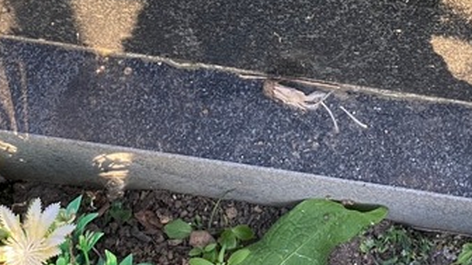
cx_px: 324
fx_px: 1690
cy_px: -118
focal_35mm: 135
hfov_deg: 15.9
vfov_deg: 8.8
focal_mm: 6
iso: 50
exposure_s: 1/122
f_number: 2
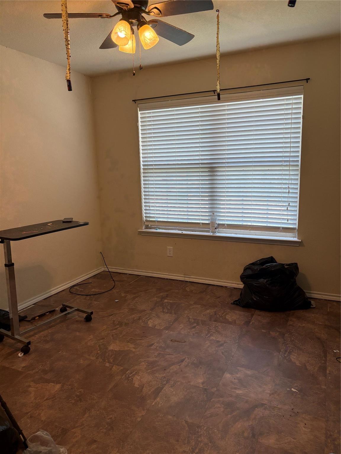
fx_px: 341
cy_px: 227
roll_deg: +1.3
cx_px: 170
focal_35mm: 26
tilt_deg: -8.3
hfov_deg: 53.1
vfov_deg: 67.3
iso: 125
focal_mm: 5.96
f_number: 1.6
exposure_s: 1/120
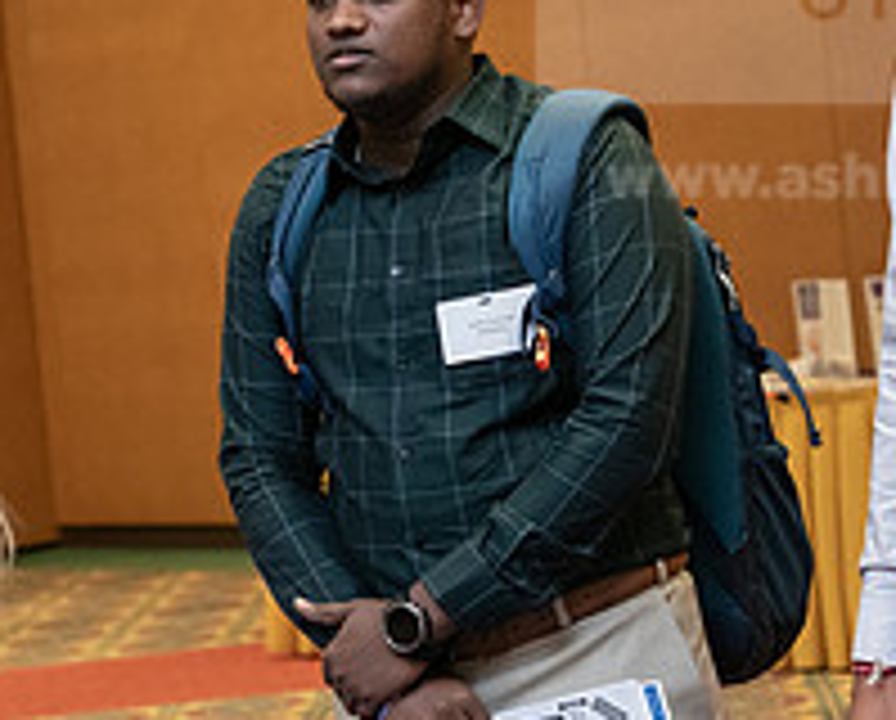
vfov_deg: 11.8
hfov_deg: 14.7
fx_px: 3481
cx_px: 401
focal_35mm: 131
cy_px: 272
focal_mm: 48
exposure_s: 1/200
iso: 1600
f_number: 3.2
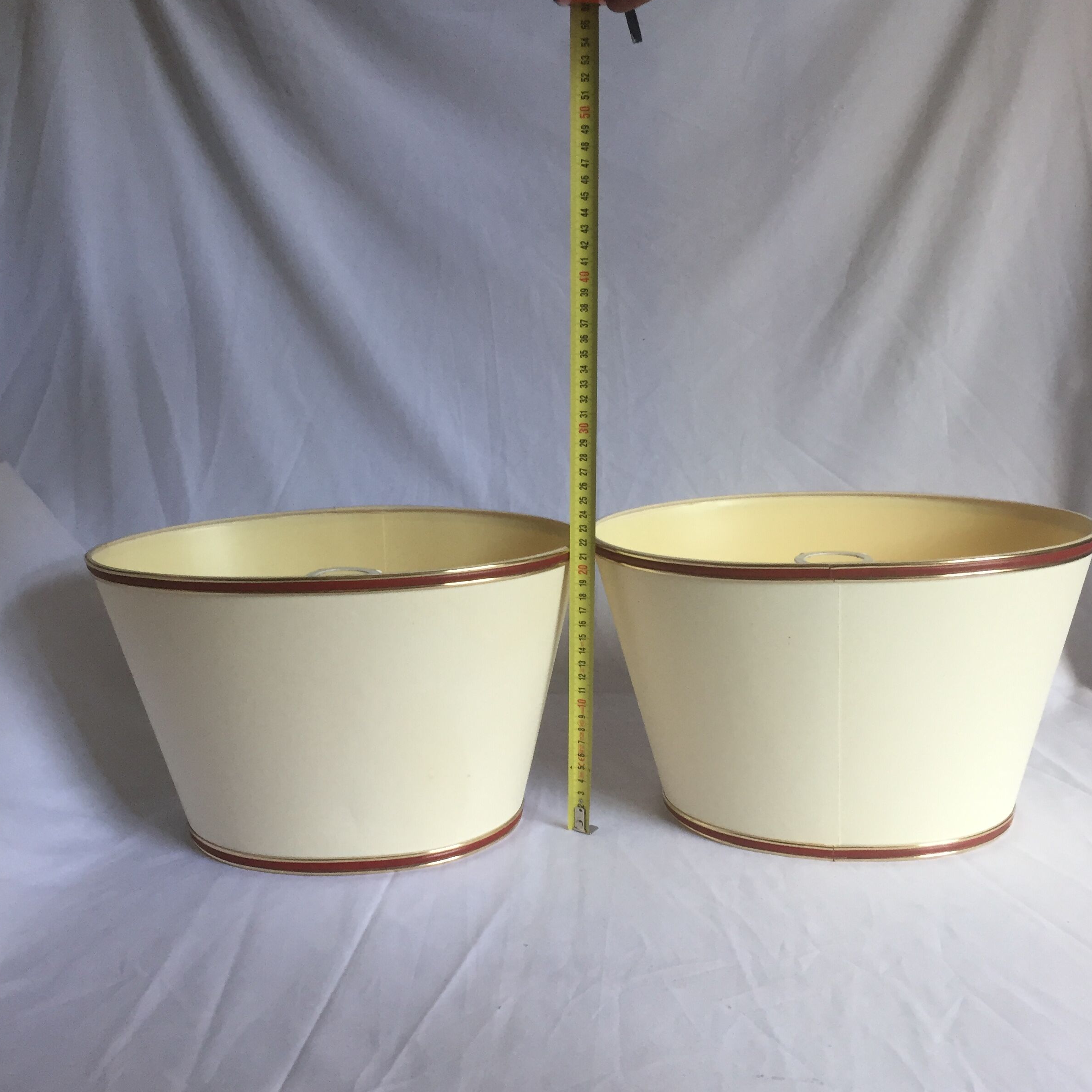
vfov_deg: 47.2
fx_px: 1249
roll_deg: +2.8
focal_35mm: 35
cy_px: 543
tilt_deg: -10.6
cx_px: 553
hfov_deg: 47.2
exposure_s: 1/33
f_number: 2.2
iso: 50
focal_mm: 4.15
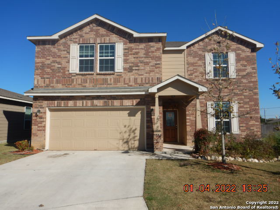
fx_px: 194
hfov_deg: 71.6
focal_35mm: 24
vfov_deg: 56.8
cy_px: 105
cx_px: 140
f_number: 4.1
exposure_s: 1/1500
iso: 125
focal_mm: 4.3
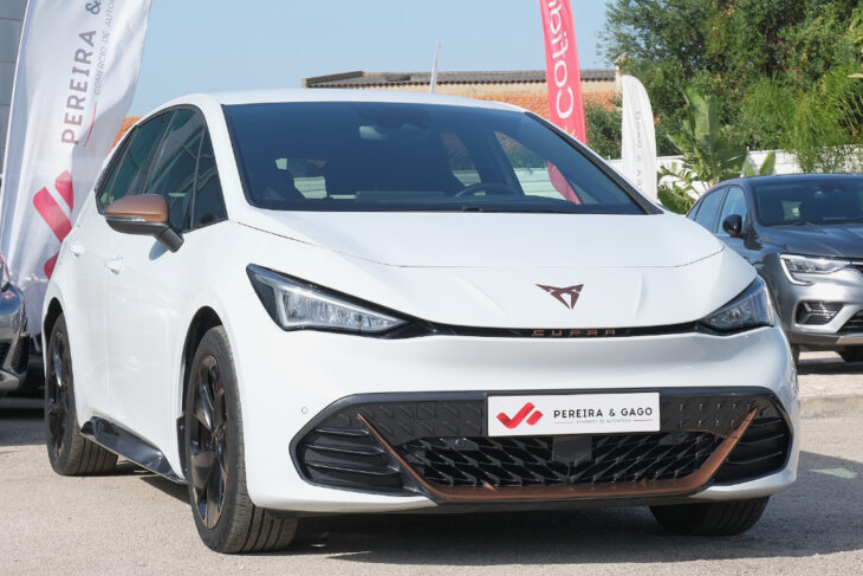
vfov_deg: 14.6
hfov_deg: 21.7
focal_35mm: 94
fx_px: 2254
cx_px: 427
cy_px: 318
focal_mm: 44.5
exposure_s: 1/200
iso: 160
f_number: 9
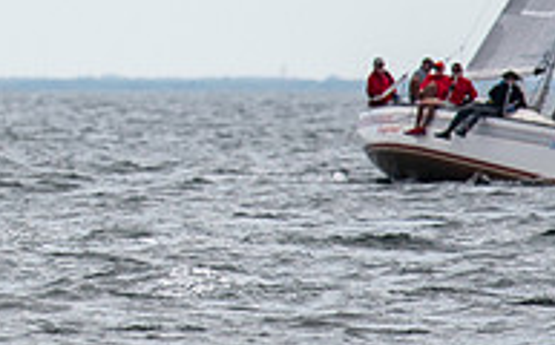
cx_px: -304
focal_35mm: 1553
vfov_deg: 0.8
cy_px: -87
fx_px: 23456
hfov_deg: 1.4
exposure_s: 1/4000
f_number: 5
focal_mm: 300
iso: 320
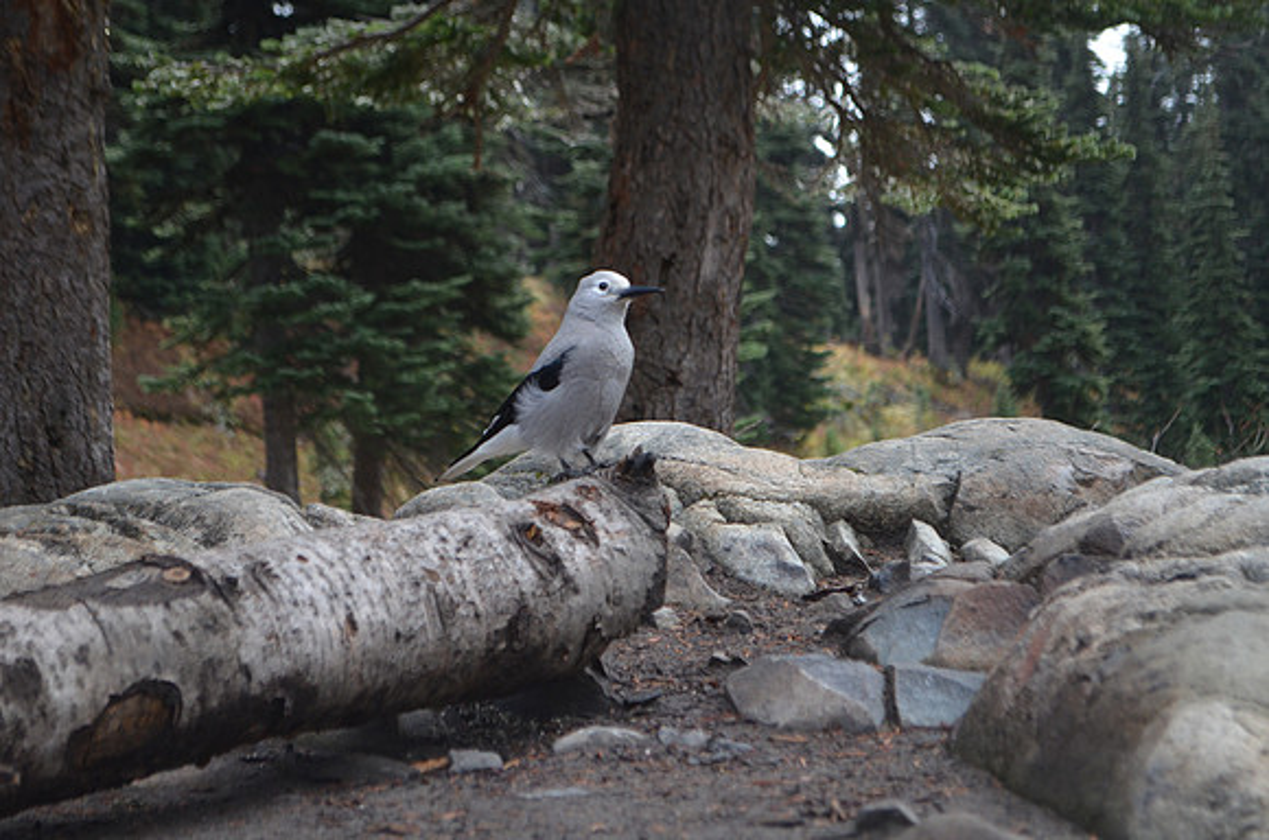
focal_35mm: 82
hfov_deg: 24.7
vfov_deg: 16.5
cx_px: 634
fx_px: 2902
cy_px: 420
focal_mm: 55
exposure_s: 1/640
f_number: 5.6
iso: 800
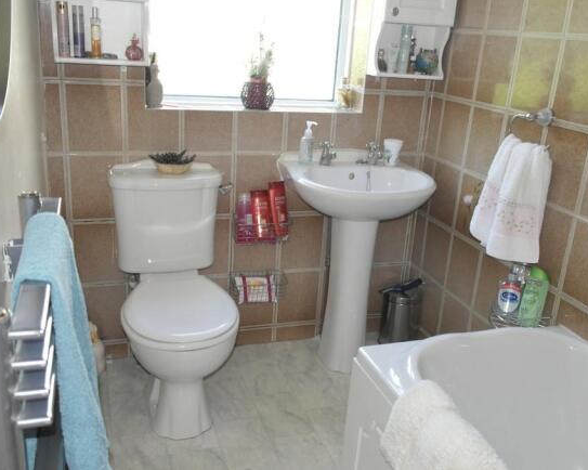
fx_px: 591
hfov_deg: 52.8
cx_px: 305
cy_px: 234
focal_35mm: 34
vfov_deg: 43.3
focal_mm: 20
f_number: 3.5
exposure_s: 1/60
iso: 400
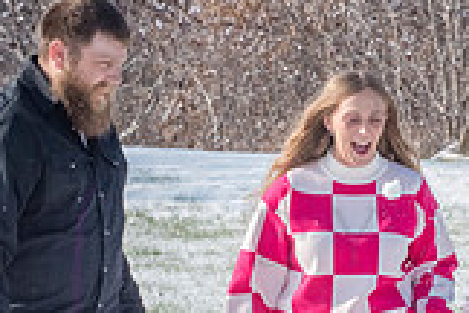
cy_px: 230
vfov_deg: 4.8
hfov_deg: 7.2
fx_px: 3726
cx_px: 371
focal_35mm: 286
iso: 640
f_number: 14
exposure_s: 1/1000
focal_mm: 80
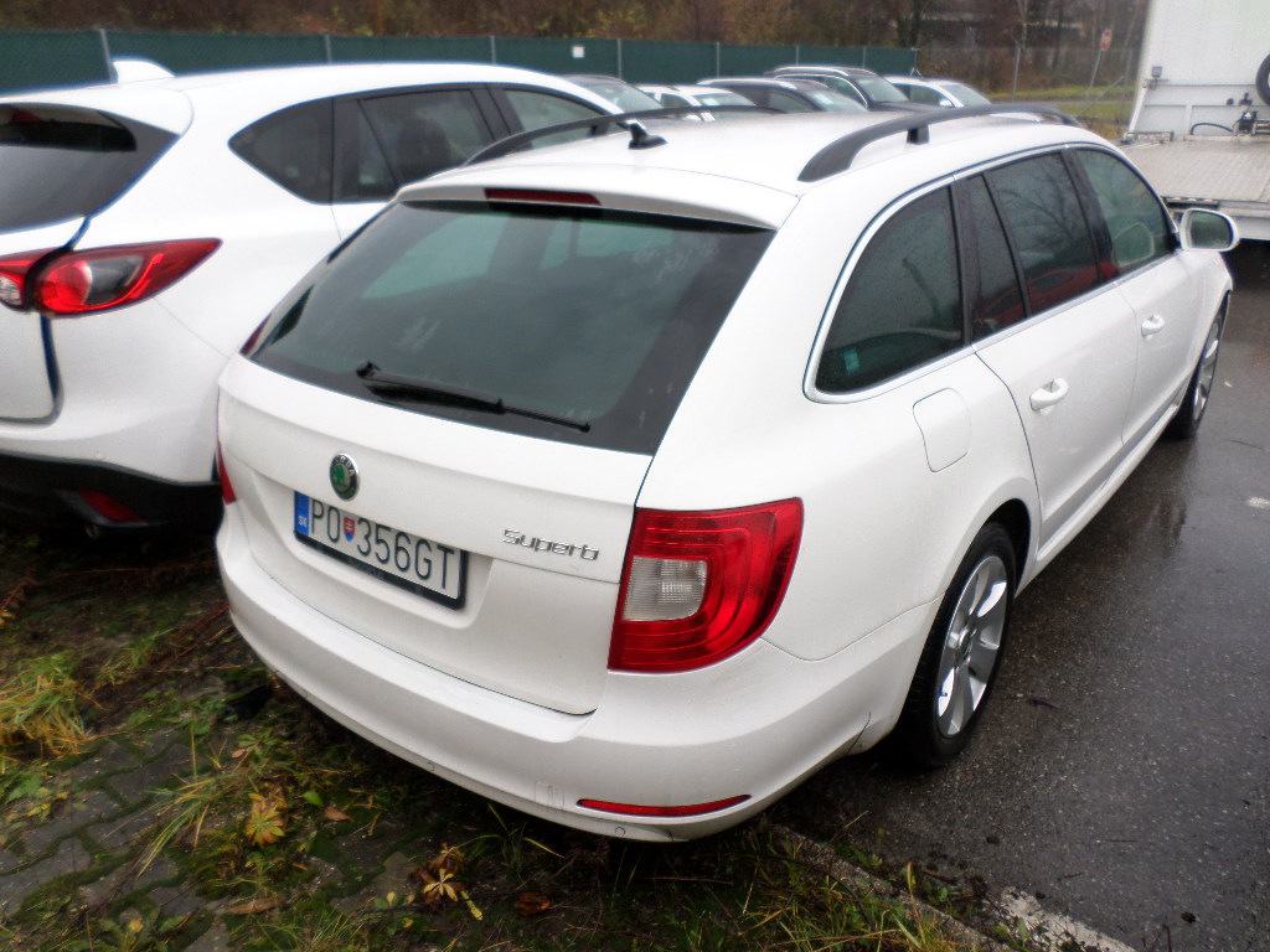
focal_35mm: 25
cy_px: 476
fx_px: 917
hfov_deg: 69.4
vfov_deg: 54.9
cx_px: 635
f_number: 2.5
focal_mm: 4.5
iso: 80
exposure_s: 1/45
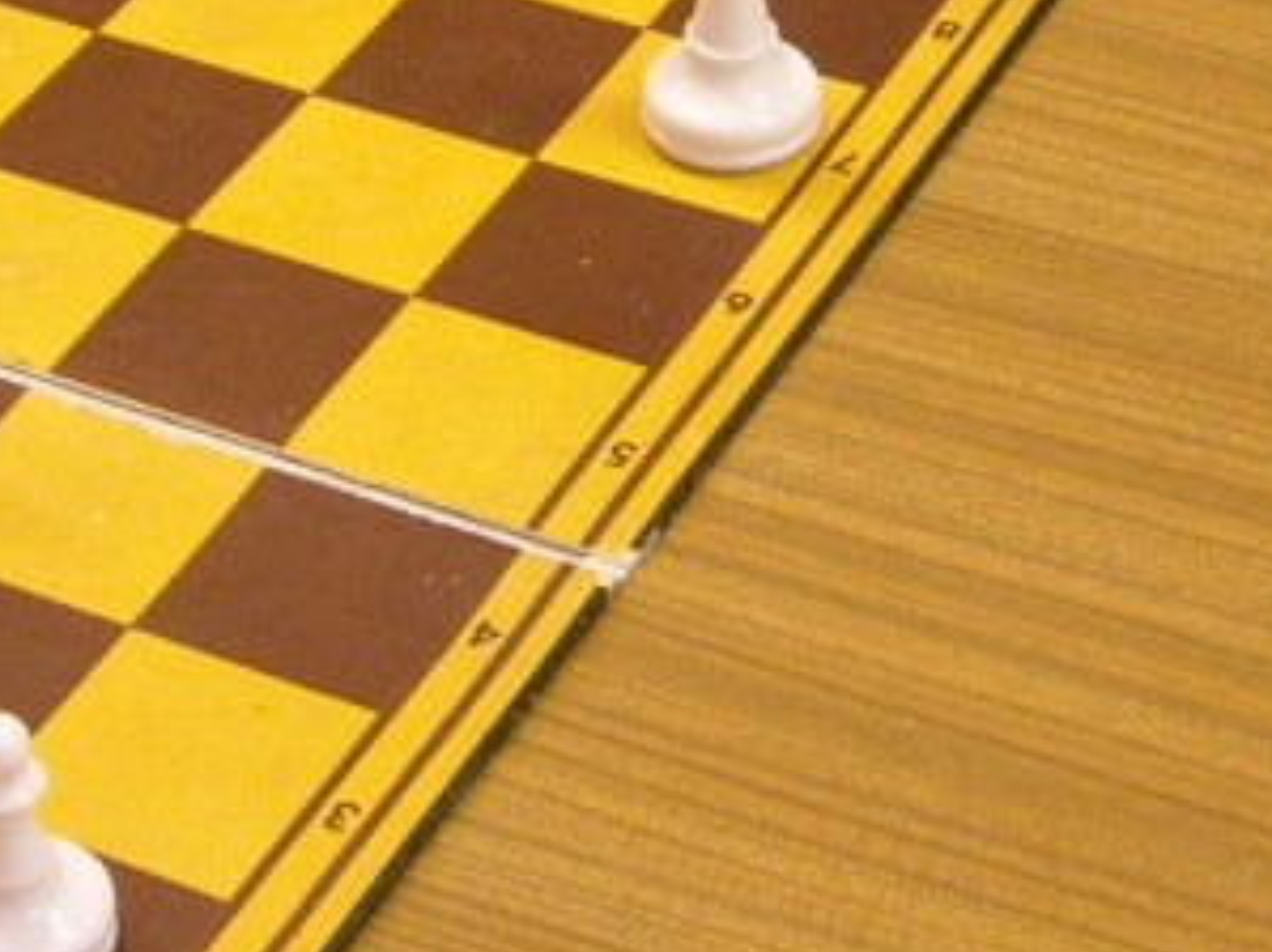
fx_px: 4408
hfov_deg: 16.3
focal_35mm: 120
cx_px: 238
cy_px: -110
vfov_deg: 12.1
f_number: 2.8
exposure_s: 1/60
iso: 237
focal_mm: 5.7
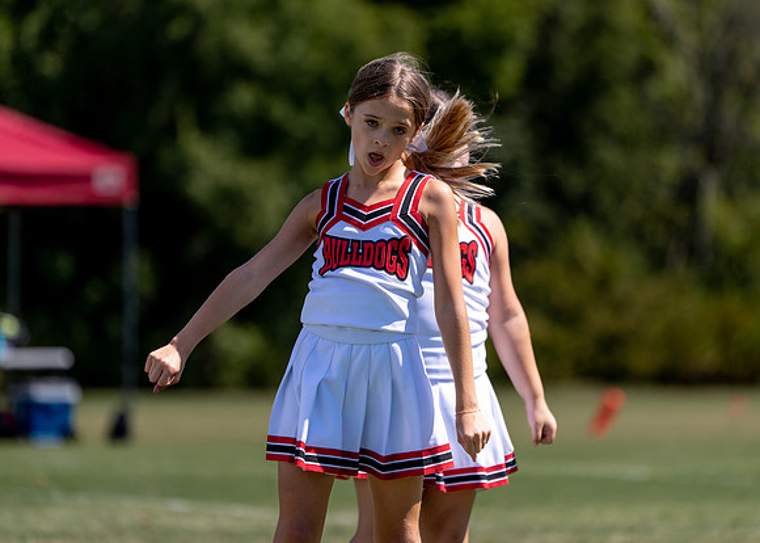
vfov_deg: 3.9
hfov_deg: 5.4
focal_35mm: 373
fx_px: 8045
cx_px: 408
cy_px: 258
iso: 200
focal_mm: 321
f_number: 5.6
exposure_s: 1/1250
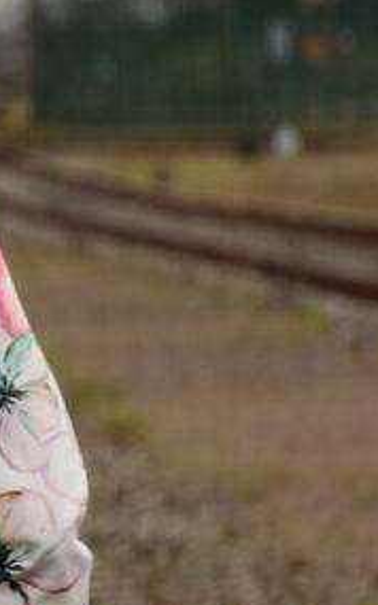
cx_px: -272
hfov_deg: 1.6
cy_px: 771
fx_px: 13665
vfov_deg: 2.5
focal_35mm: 829
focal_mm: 105
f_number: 5.6
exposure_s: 1/320
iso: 200
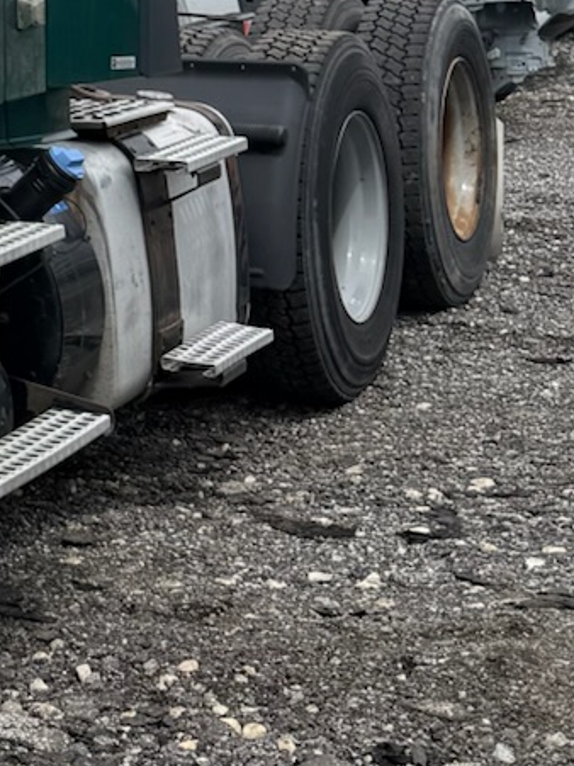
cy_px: -229
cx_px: -627
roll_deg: +3.4
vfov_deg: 17.0
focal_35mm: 109
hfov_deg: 11.9
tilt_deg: +3.5
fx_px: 2411
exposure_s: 1/6711
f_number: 1.78
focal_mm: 6.76
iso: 80
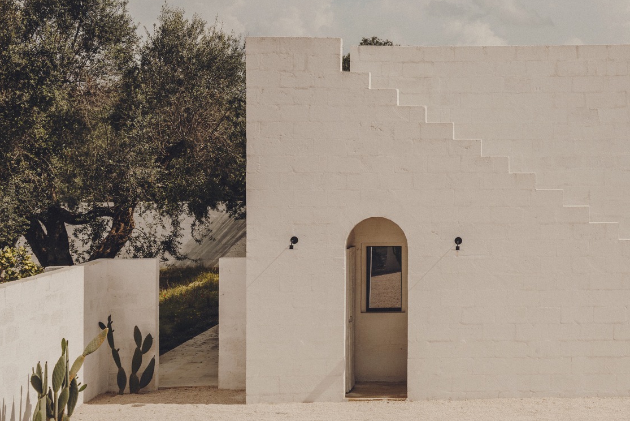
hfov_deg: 28.6
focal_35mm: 69
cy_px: 120
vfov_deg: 19.6
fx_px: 1208
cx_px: 499
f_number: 11
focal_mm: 47.3
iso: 100
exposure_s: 1/350
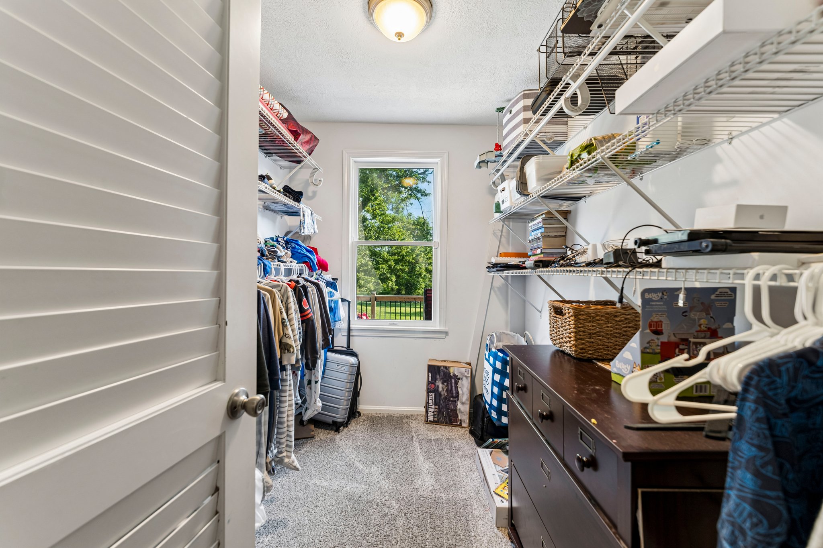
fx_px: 320
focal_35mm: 14
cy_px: 274
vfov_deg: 81.2
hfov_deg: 104.3
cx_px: 412
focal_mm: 14
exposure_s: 1/13
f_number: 5.6
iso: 250
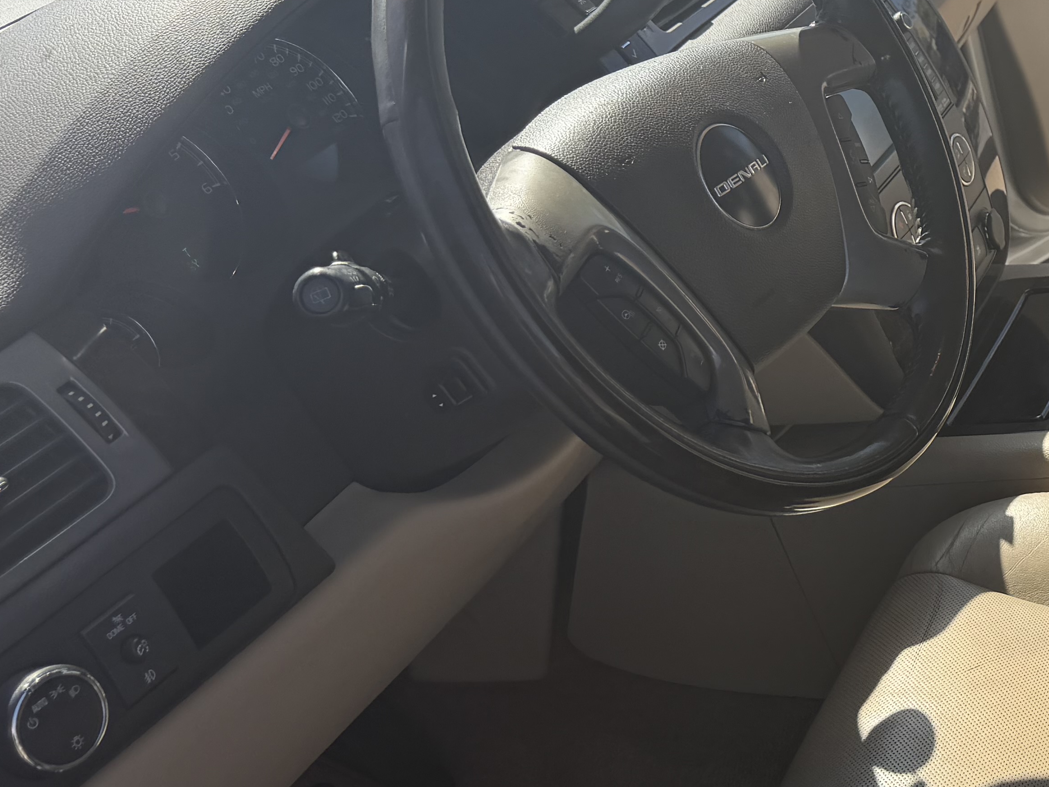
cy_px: 260
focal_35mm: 59
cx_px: 1119
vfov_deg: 24.7
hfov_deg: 29.8
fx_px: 1788
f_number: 1.78
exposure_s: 1/2169
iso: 80
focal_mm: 6.76
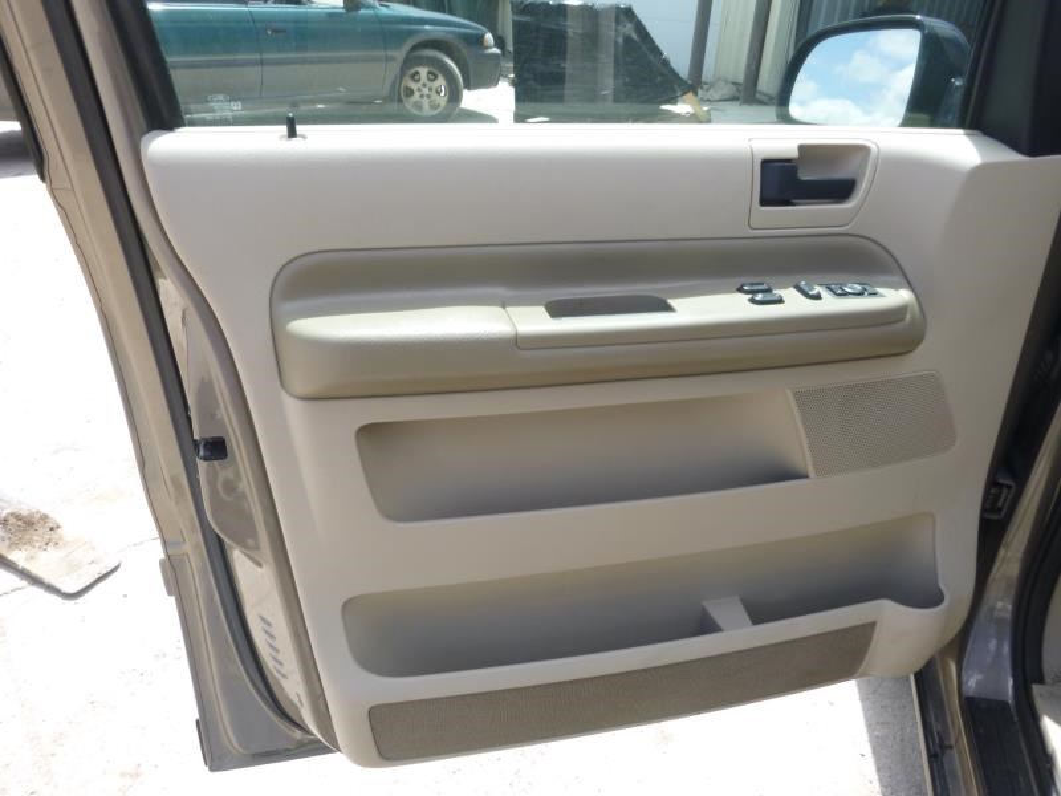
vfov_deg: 54.9
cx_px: 530
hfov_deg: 69.4
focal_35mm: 25
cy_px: 398
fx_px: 766
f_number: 3.9
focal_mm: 4.5
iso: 100
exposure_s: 1/200
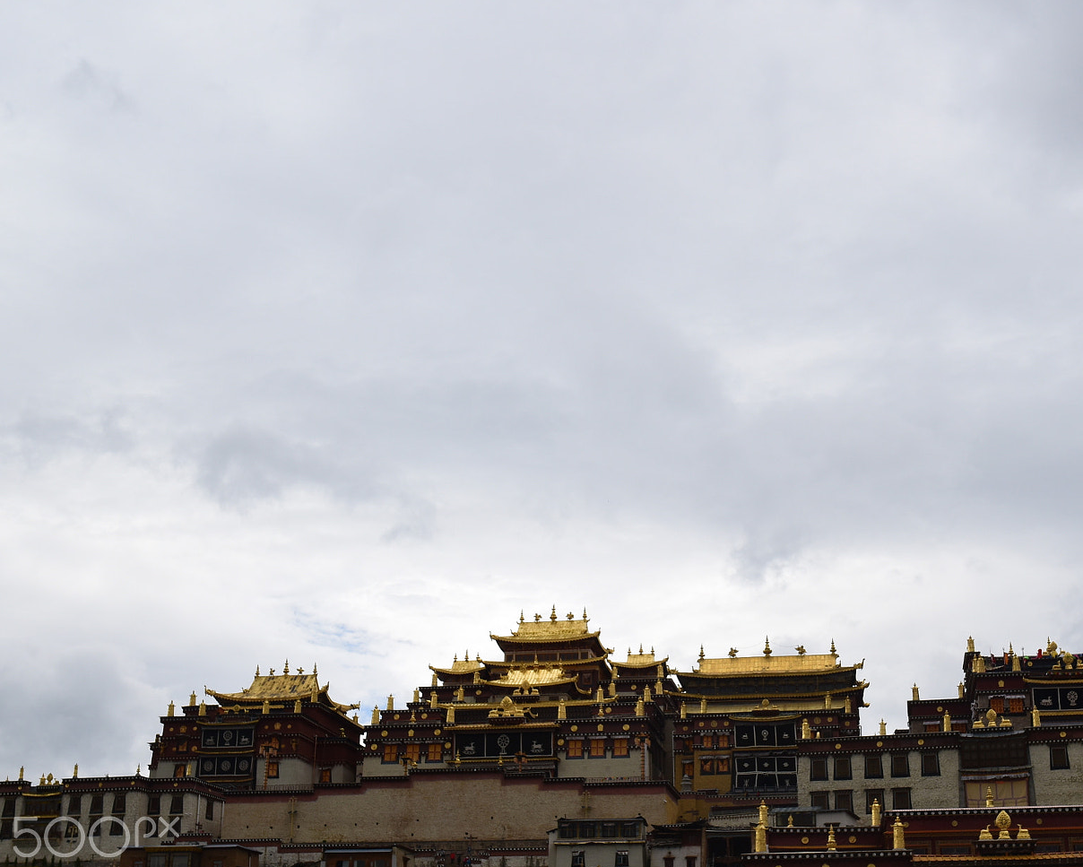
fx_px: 1495
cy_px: 476
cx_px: 674
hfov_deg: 39.6
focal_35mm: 47
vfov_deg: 32.3
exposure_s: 1/320
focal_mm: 25
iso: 200
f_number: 11
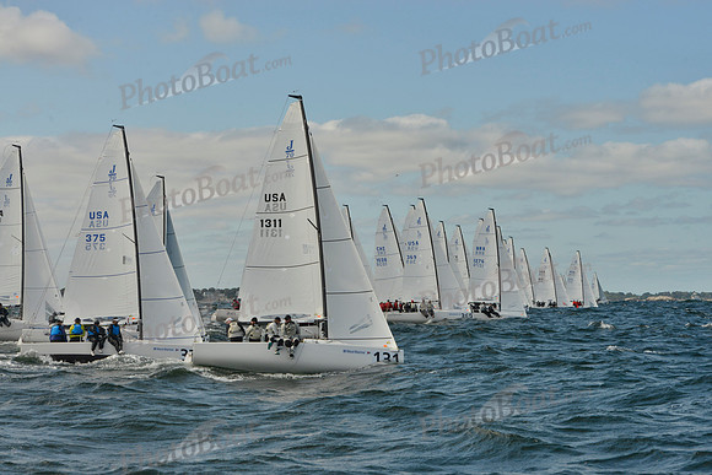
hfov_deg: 28.8
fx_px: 1385
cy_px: 238
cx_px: 356
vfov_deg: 19.5
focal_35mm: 70
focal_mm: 70
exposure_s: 1/1000
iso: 400
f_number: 11
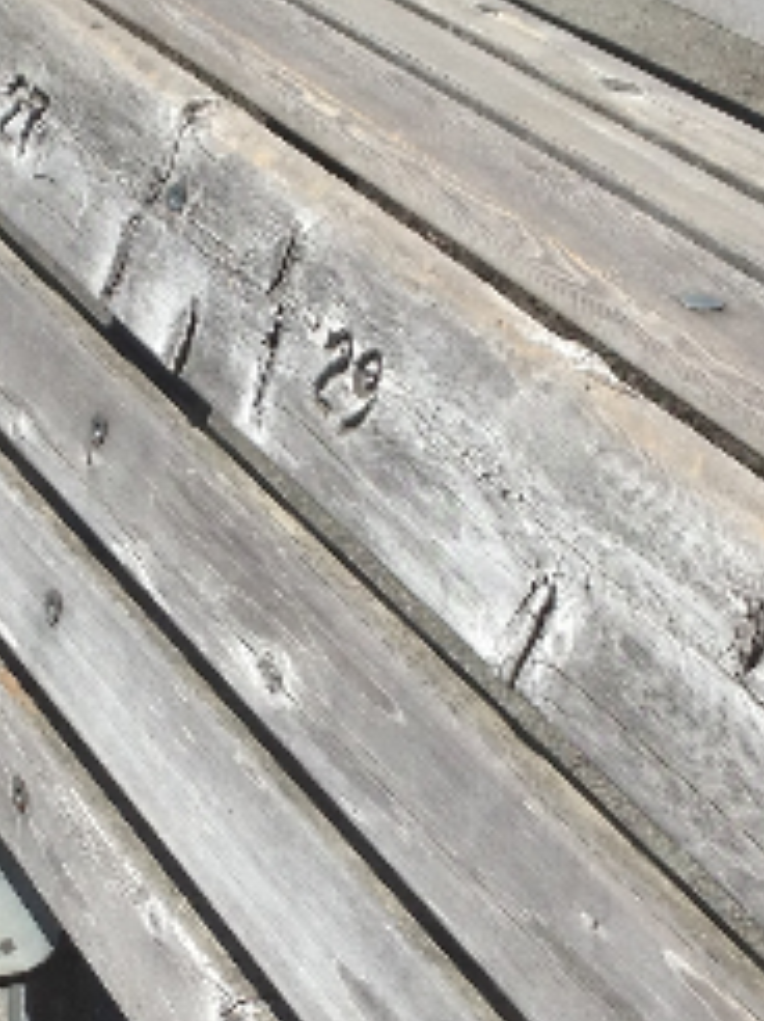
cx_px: 203
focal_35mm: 114
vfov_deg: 17.2
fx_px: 3361
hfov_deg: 12.9
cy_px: 726
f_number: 2.4
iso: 64
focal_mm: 4.28
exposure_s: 1/2208
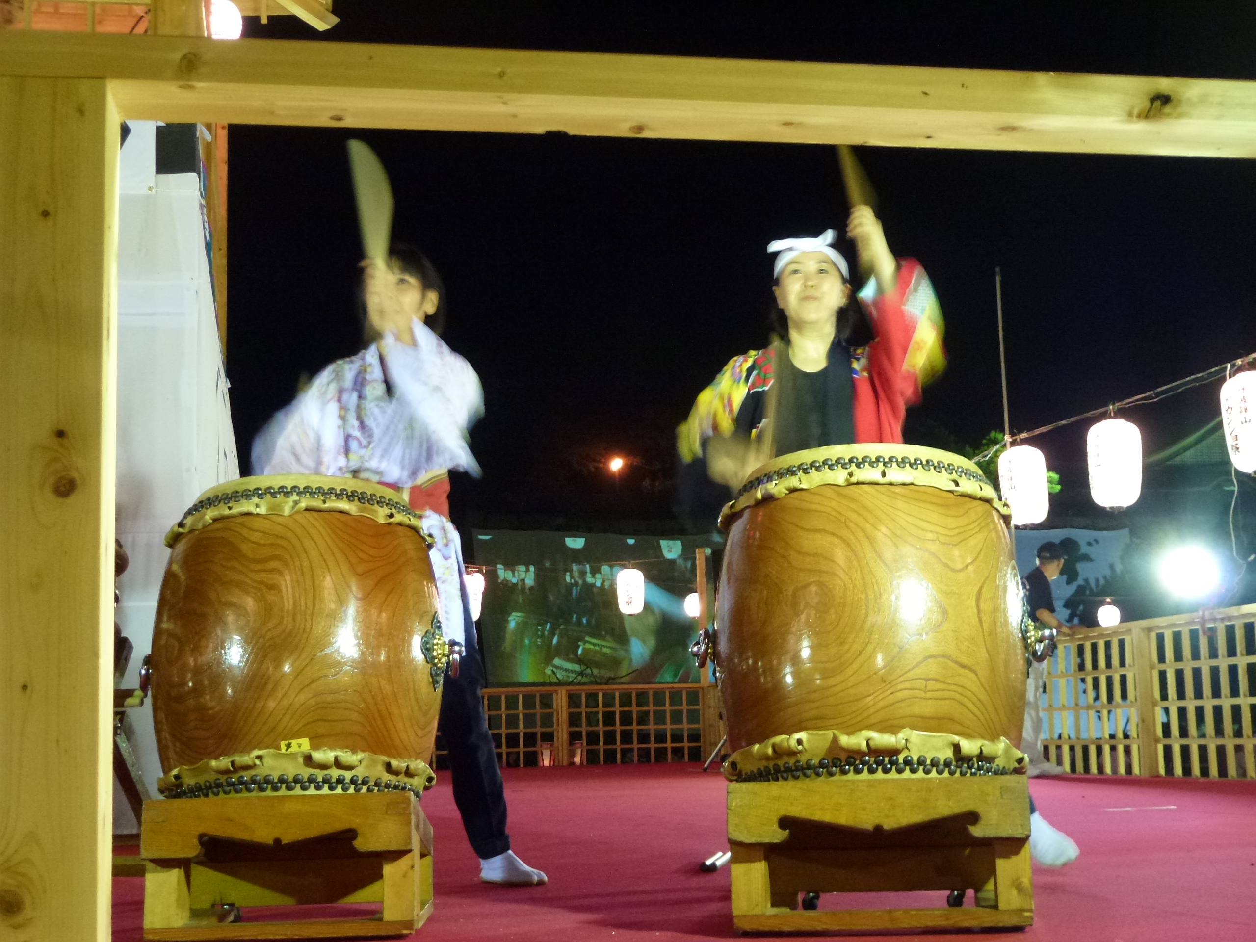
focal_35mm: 49
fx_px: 1778
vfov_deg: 29.7
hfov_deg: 38.9
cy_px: 471
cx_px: 628
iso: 400
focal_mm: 8.7
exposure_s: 1/8
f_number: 4.1
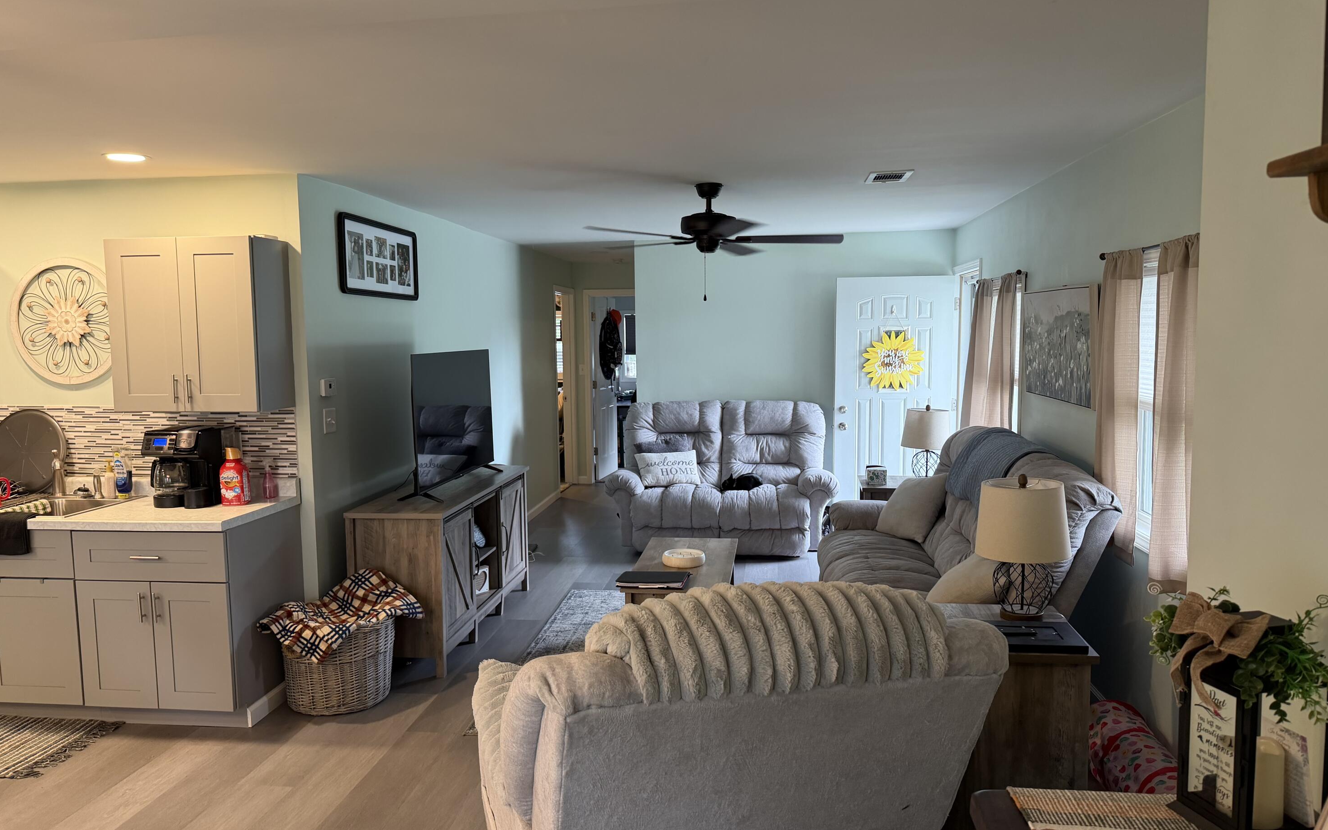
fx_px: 941
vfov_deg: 47.6
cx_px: 656
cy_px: 427
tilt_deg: -6.0
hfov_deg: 70.4
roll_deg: +0.7
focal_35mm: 26
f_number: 1.78
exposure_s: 1/60
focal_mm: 6.76
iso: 160
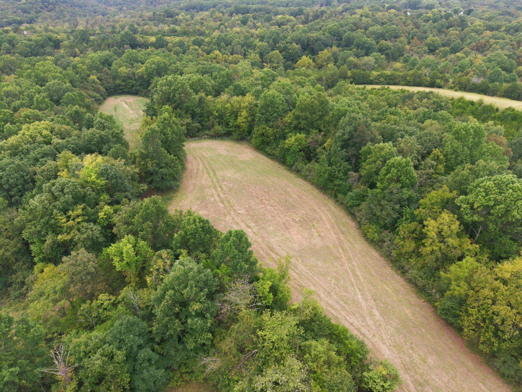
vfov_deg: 56.8
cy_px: 196
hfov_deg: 71.6
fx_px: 362
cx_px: 261
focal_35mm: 24
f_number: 1.8
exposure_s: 1/500
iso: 100
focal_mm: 8.7
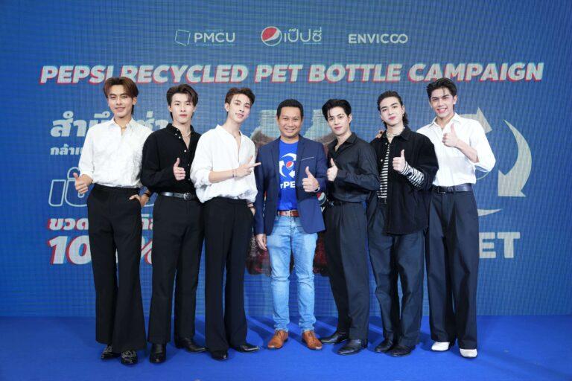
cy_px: 190
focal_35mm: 32
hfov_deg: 58.7
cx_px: 286
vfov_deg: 41.1
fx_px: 508
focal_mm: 32
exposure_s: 1/100
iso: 500
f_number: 4
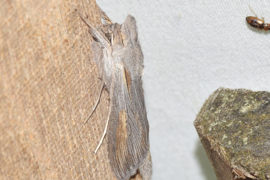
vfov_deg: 6.5
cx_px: 135
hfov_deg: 9.8
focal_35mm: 210
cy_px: 90
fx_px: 1575
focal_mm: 140
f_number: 13
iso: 100
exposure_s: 1/60
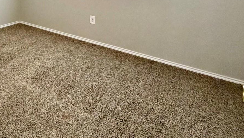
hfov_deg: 48.0
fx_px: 226
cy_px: -8
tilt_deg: -8.3
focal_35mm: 35
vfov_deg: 30.7
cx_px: 7
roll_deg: -0.6
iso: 250
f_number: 2.2
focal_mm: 2.22
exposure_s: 1/60
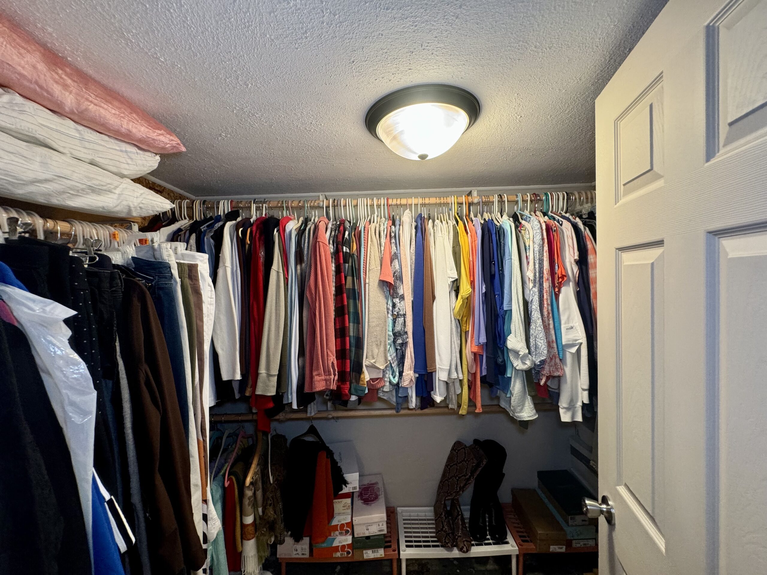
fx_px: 310
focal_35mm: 14
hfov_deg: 102.1
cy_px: 288
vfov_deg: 85.7
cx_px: 384
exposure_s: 1/60
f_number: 2.2
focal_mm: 2.22
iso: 160
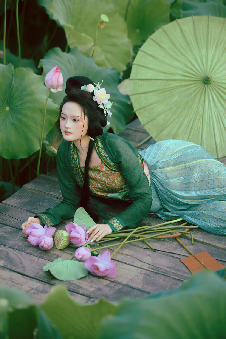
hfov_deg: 11.4
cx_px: 113
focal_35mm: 120
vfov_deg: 17.1
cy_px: 170
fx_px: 1130
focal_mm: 120
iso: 200
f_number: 2.8
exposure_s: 1/640
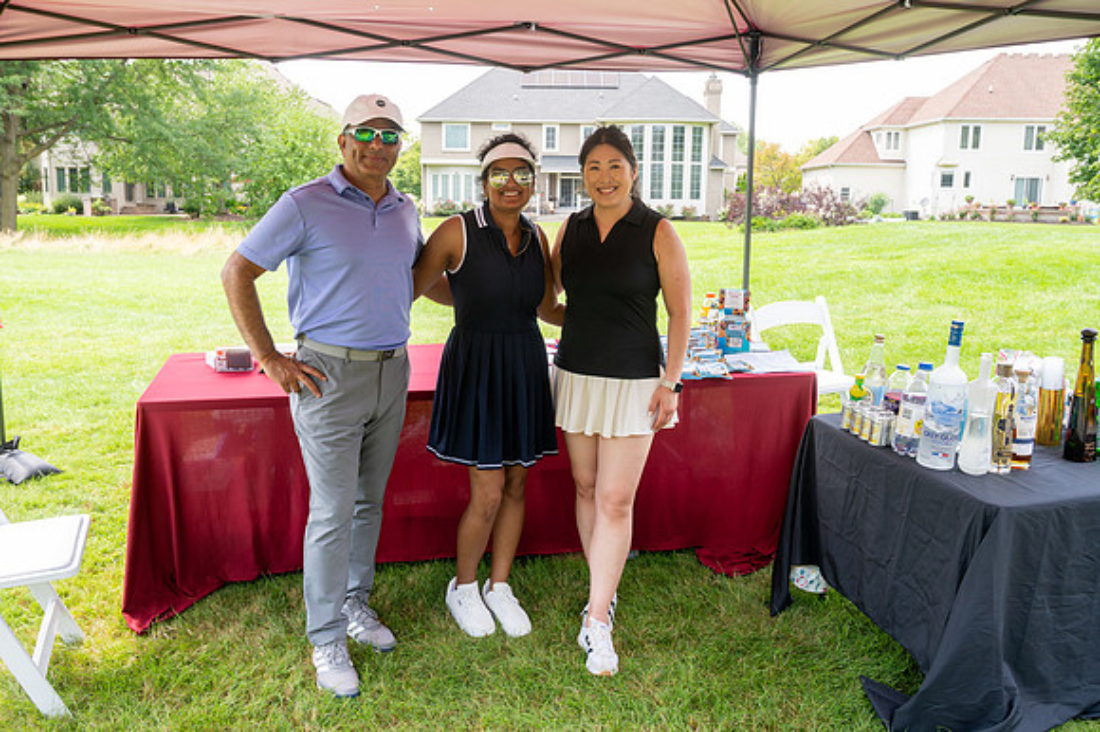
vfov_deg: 42.2
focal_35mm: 31
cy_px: 334
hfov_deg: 60.2
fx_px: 948
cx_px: 532
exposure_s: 1/125
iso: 250
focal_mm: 28.5
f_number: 6.3
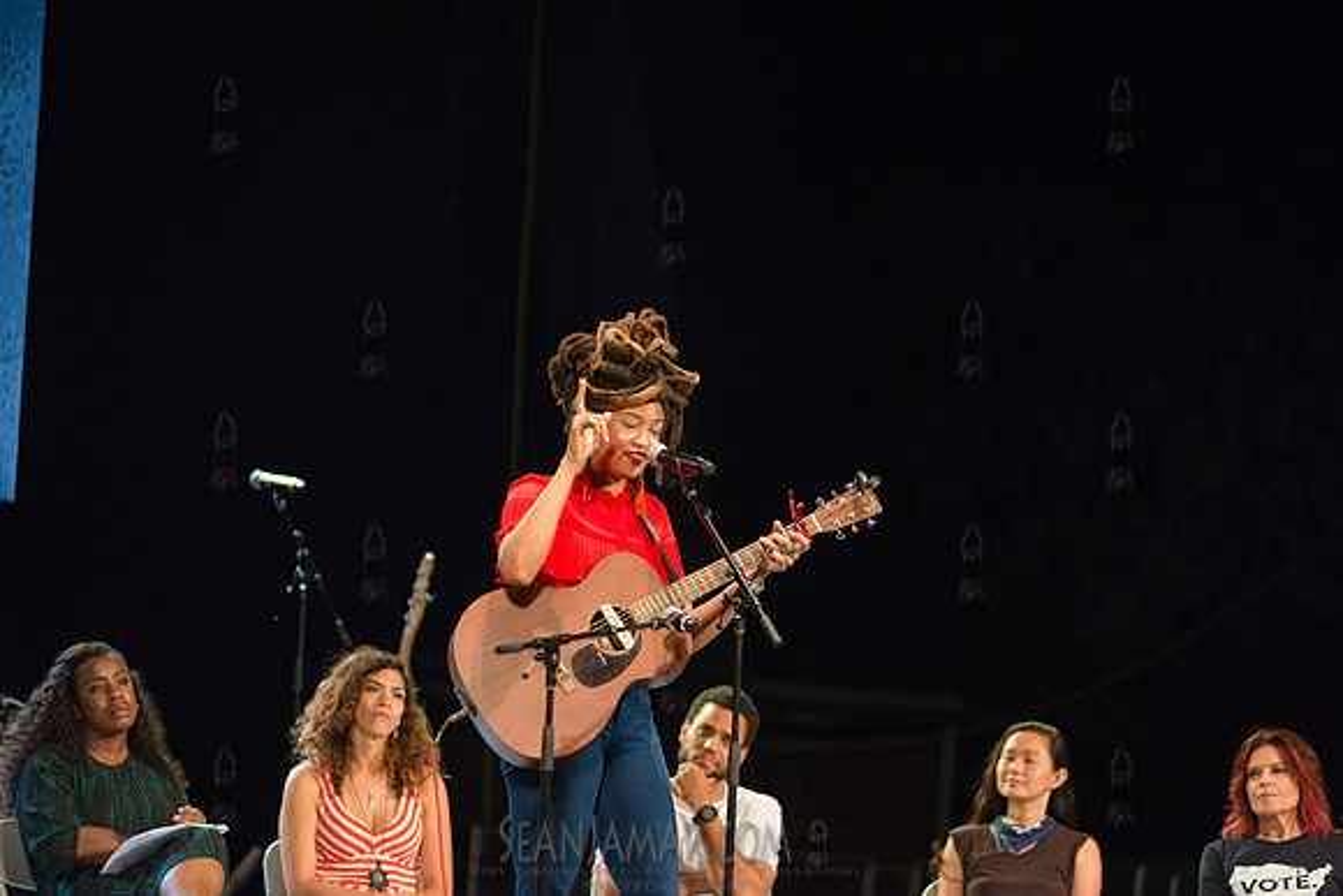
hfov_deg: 12.1
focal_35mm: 170
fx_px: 6343
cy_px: 448
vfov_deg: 8.1
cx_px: 672
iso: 3200
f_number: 2.8
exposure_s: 1/1000
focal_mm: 170
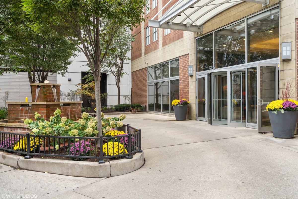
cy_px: 100
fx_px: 248
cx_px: 149
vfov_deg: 43.6
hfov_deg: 61.9
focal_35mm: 30
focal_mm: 30
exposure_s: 1/15
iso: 320
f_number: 8
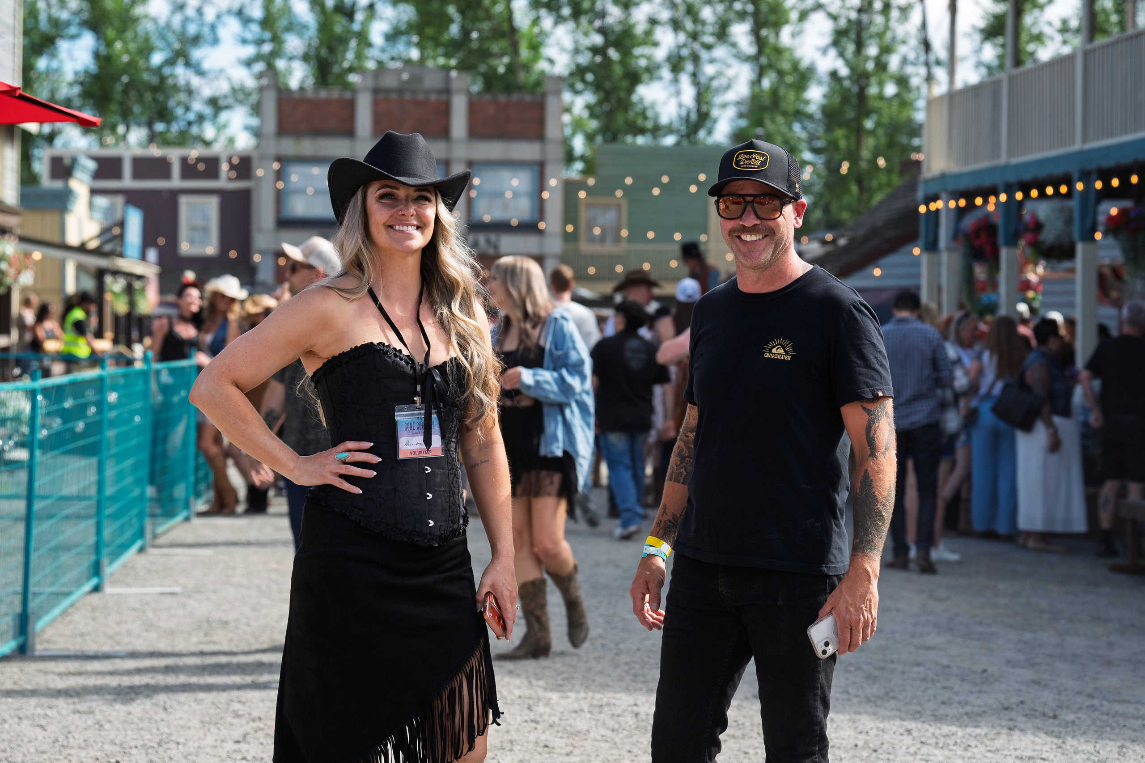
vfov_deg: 15.0
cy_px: 345
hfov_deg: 22.4
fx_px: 2894
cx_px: 576
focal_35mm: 91
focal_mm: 83
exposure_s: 1/640
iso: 140
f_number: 4.5
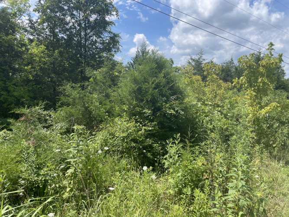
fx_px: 217
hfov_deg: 67.3
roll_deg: -1.8
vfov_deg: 53.0
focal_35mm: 26
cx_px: 144
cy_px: 108
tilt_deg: -4.3
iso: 32
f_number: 1.6
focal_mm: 4.2
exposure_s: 1/2398
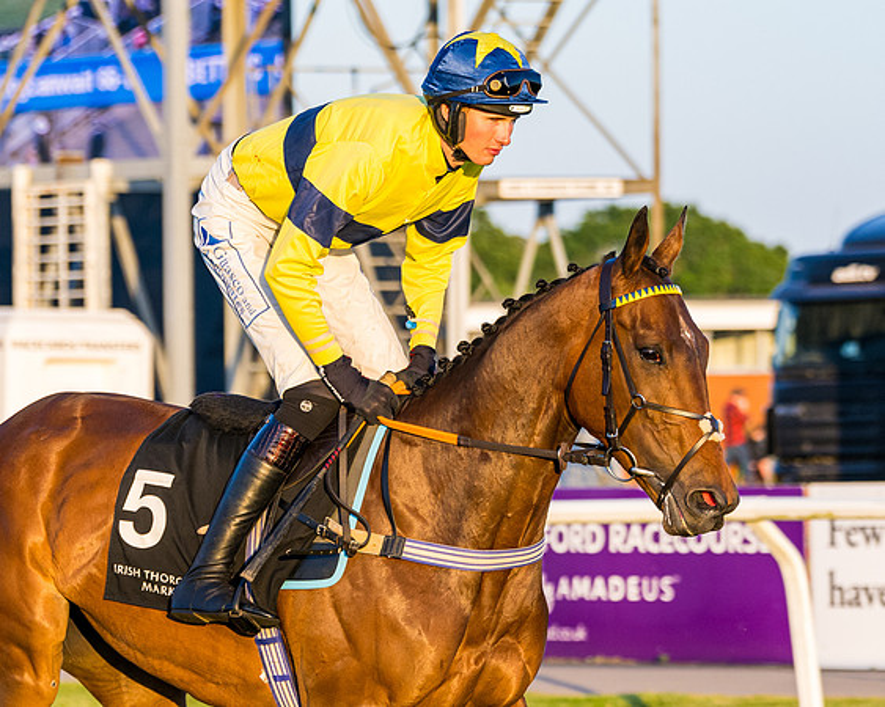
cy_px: 626
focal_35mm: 288
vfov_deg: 5.4
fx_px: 7537
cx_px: 612
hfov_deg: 6.7
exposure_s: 1/640
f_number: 4
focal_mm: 120
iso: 400
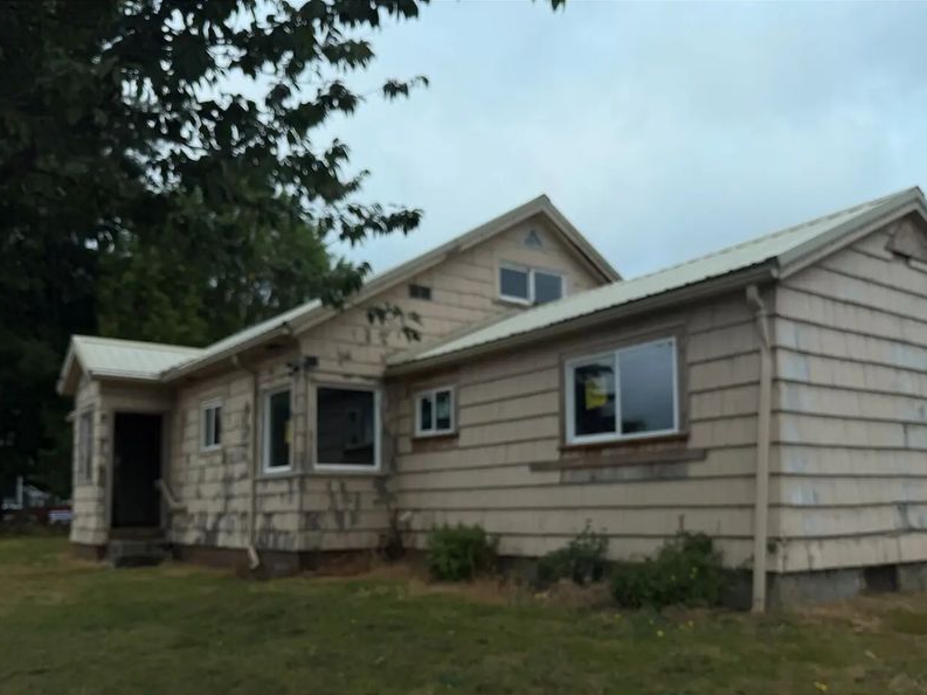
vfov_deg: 45.0
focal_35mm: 31
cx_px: 479
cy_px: 447
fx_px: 830
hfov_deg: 58.3
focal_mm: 6.76
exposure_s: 1/22727
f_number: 1.78
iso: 100
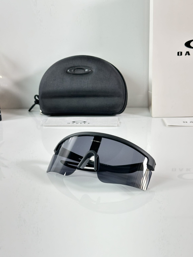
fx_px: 357
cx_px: 96
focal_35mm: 48
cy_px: 128
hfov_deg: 30.3
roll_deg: +1.0
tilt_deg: -18.0
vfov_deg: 39.7
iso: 50
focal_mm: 6.86
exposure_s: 1/50
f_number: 1.78
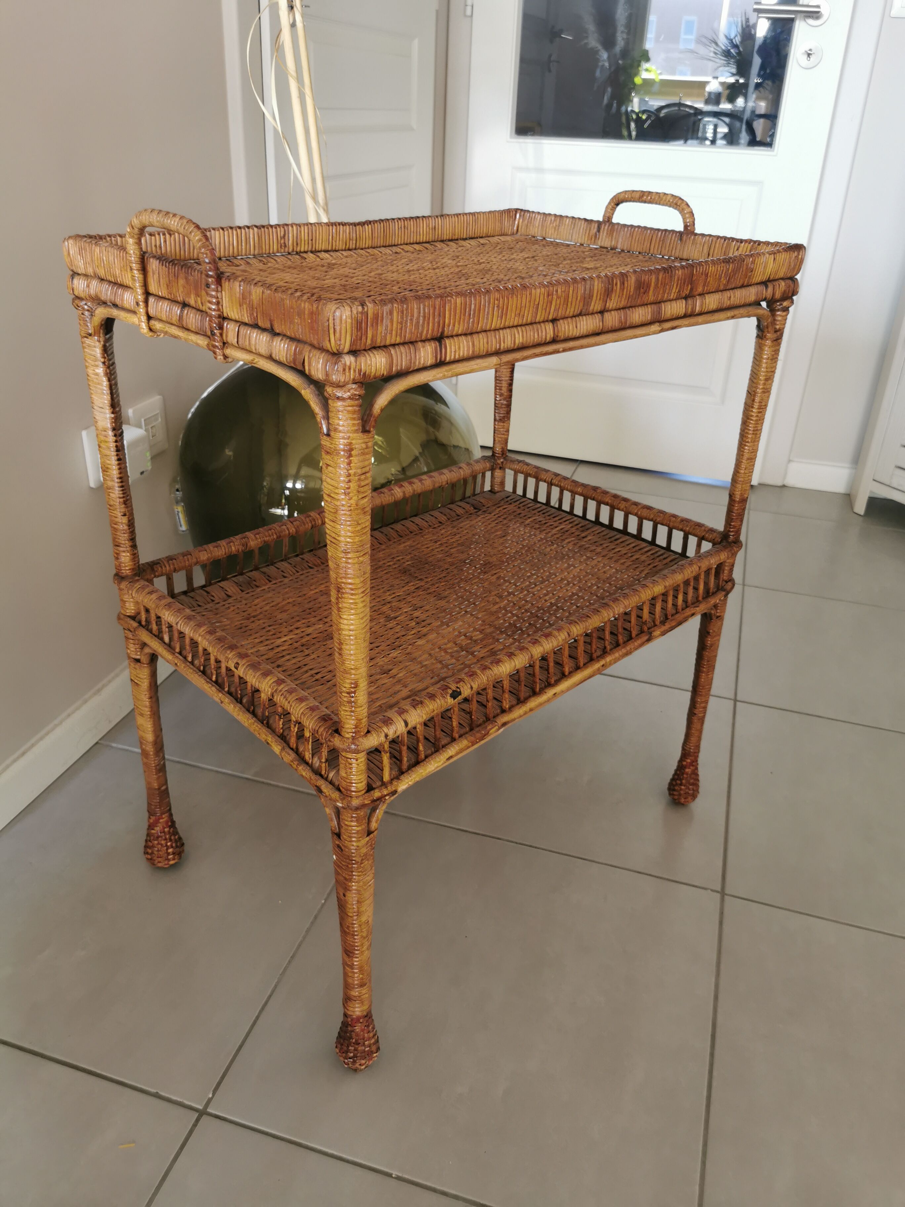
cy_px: 604
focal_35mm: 27
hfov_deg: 51.4
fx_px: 941
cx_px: 452
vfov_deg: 65.3
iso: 80
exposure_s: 1/100
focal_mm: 5.56
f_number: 1.6
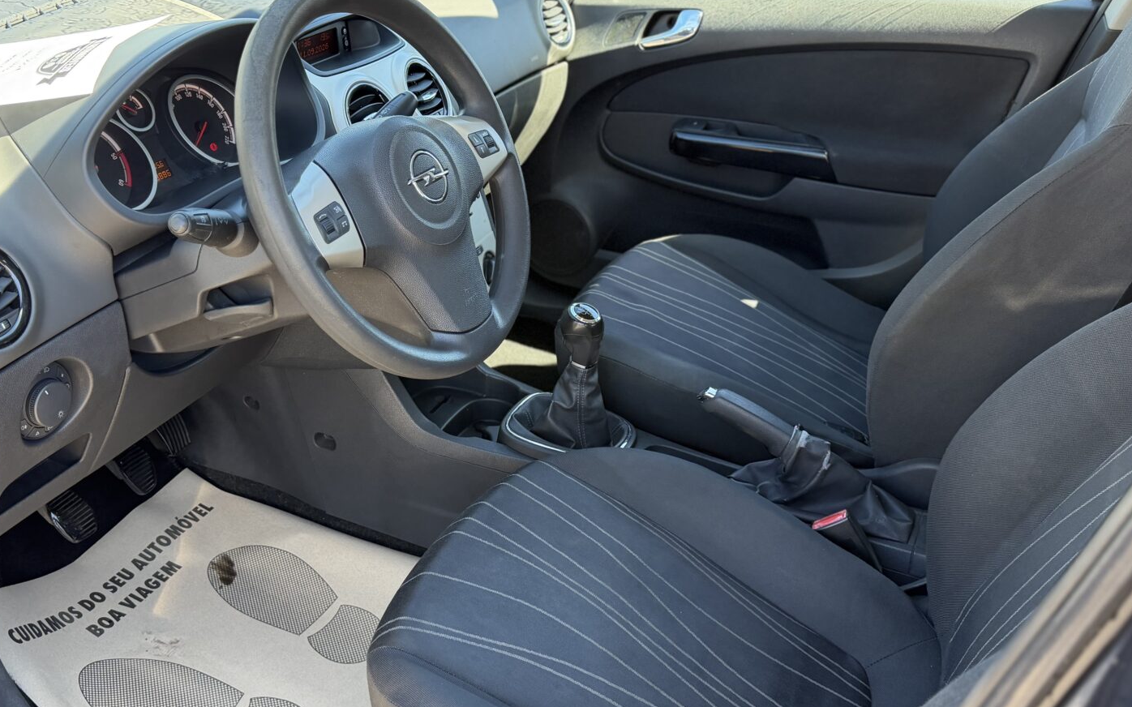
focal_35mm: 35
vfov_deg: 36.3
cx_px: 508
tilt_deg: -25.7
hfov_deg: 55.2
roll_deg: -2.8
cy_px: 361
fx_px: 1080
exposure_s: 1/178
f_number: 1.78
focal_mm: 6.76
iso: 200
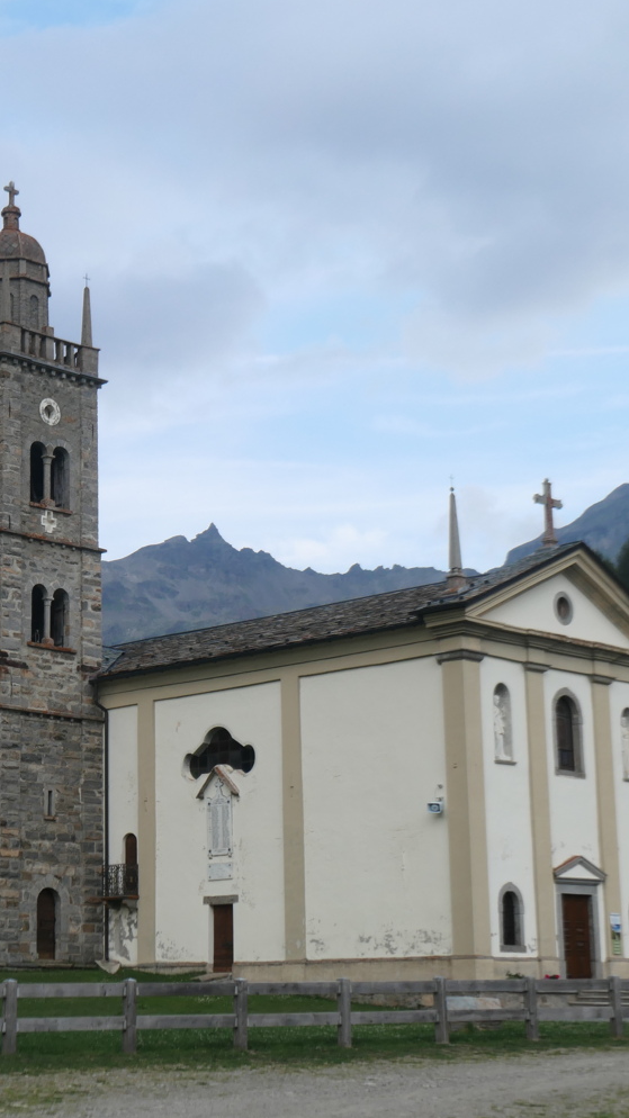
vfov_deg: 31.0
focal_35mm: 68
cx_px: 106
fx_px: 2017
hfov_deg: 17.5
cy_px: 559
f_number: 4
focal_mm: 15.8
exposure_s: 1/640
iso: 200
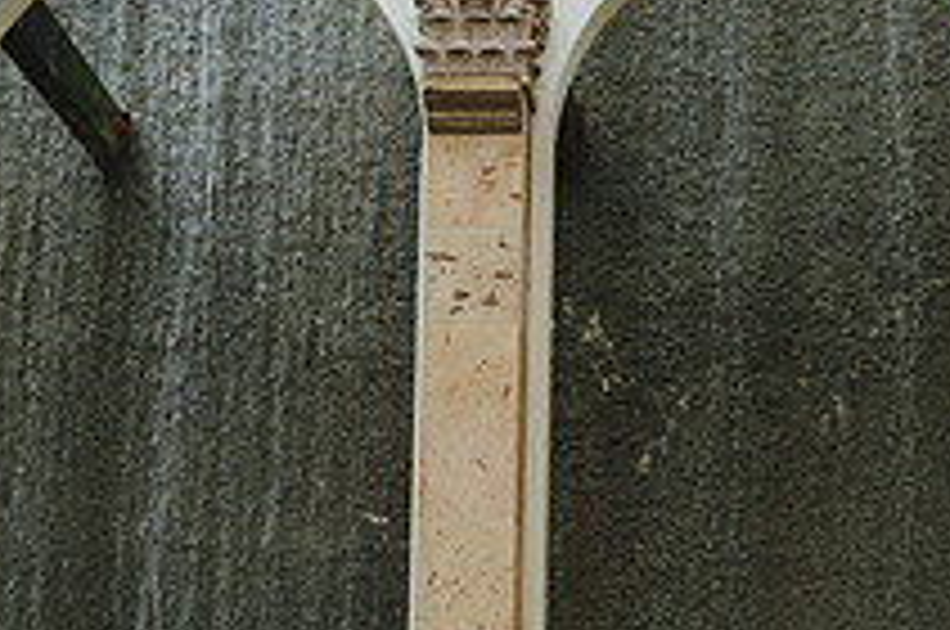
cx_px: 806
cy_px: 788
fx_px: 1739
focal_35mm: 66
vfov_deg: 19.2
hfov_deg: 29.6
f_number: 4
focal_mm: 24
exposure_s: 1/200
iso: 1000
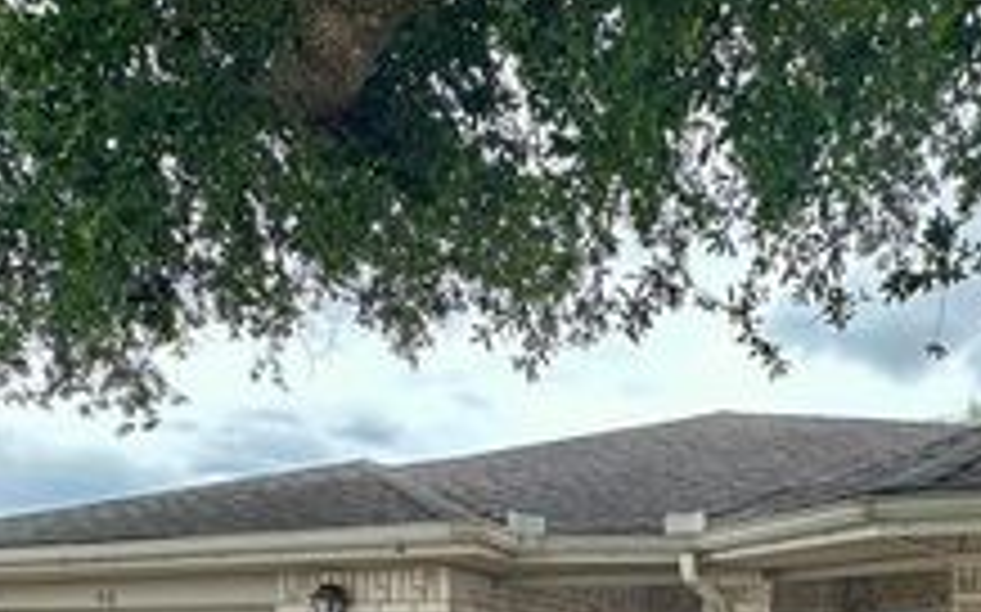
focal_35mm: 34
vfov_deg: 31.8
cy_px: 713
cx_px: 675
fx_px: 909
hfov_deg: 55.2
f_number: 2.2
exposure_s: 1/319
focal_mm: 2.22
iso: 40
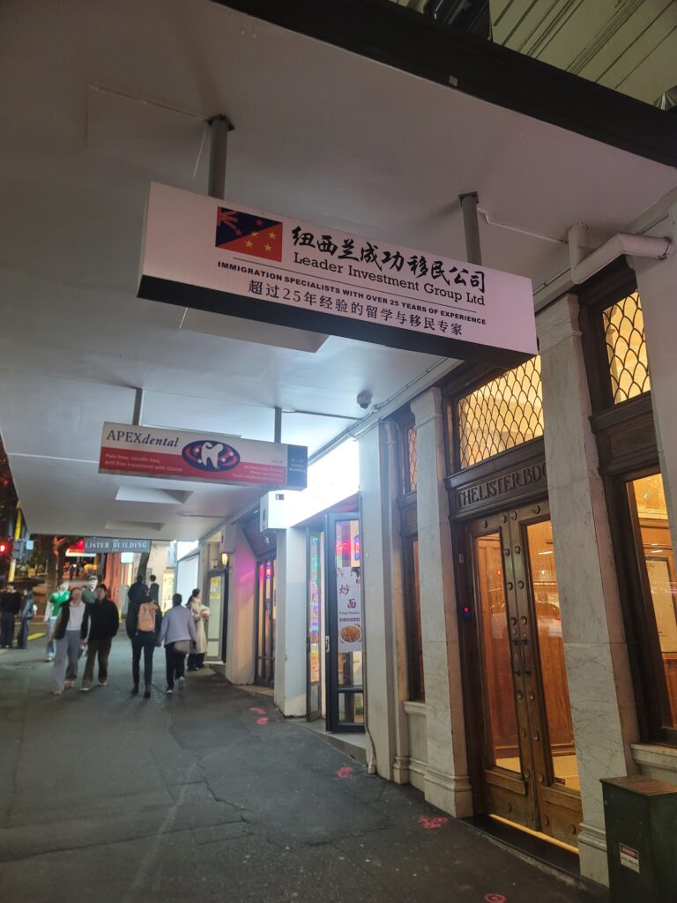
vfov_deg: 69.4
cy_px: 452
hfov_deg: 54.9
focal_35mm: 25
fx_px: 652
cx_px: 338
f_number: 1.8
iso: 400
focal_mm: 7
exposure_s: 1/50
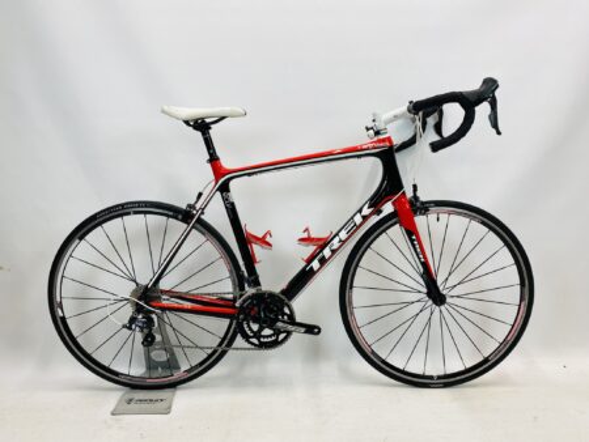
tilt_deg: -8.7
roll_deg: +0.3
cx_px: 294
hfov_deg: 67.3
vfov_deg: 53.1
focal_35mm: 26
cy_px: 221
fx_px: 443
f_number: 1.8
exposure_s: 1/100
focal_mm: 4.25
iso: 50
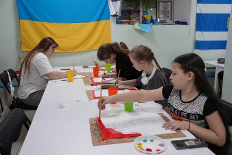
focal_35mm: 33
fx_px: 213
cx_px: 116
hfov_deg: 57.2
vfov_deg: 40.0
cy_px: 78
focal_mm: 33
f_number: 4
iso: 800
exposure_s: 1/160
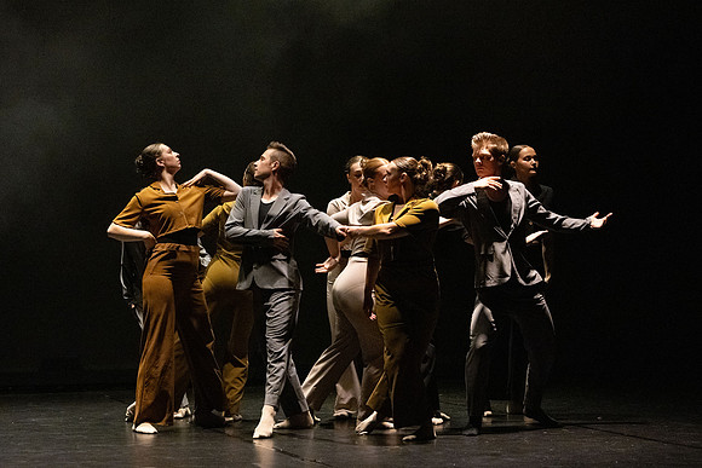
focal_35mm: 93
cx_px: 351
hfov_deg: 22.0
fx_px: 1805
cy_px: 194
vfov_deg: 14.8
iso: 5000
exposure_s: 1/400
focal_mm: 70
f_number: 4
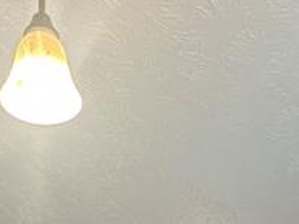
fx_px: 638
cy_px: 451
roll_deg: -1.8
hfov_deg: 26.3
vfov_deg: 15.6
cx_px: 131
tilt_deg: -1.5
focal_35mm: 74
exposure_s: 1/120
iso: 250
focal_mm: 2.22
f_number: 2.2
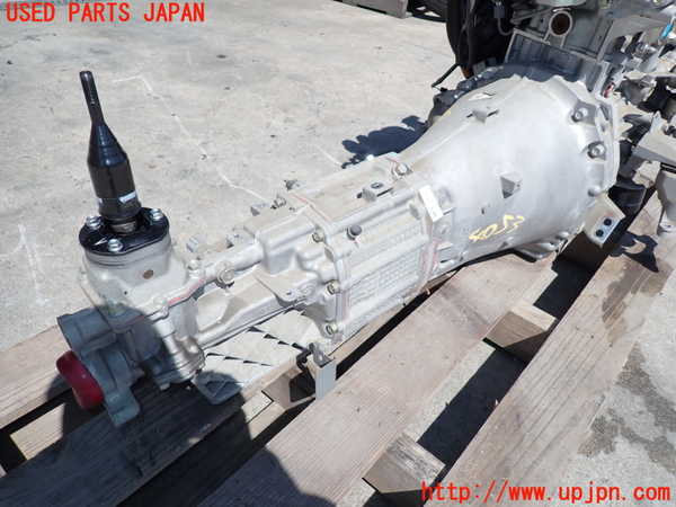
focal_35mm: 25
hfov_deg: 69.4
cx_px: 338
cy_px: 254
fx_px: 488
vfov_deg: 54.9
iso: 100
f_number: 2
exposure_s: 1/2000
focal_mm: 4.5
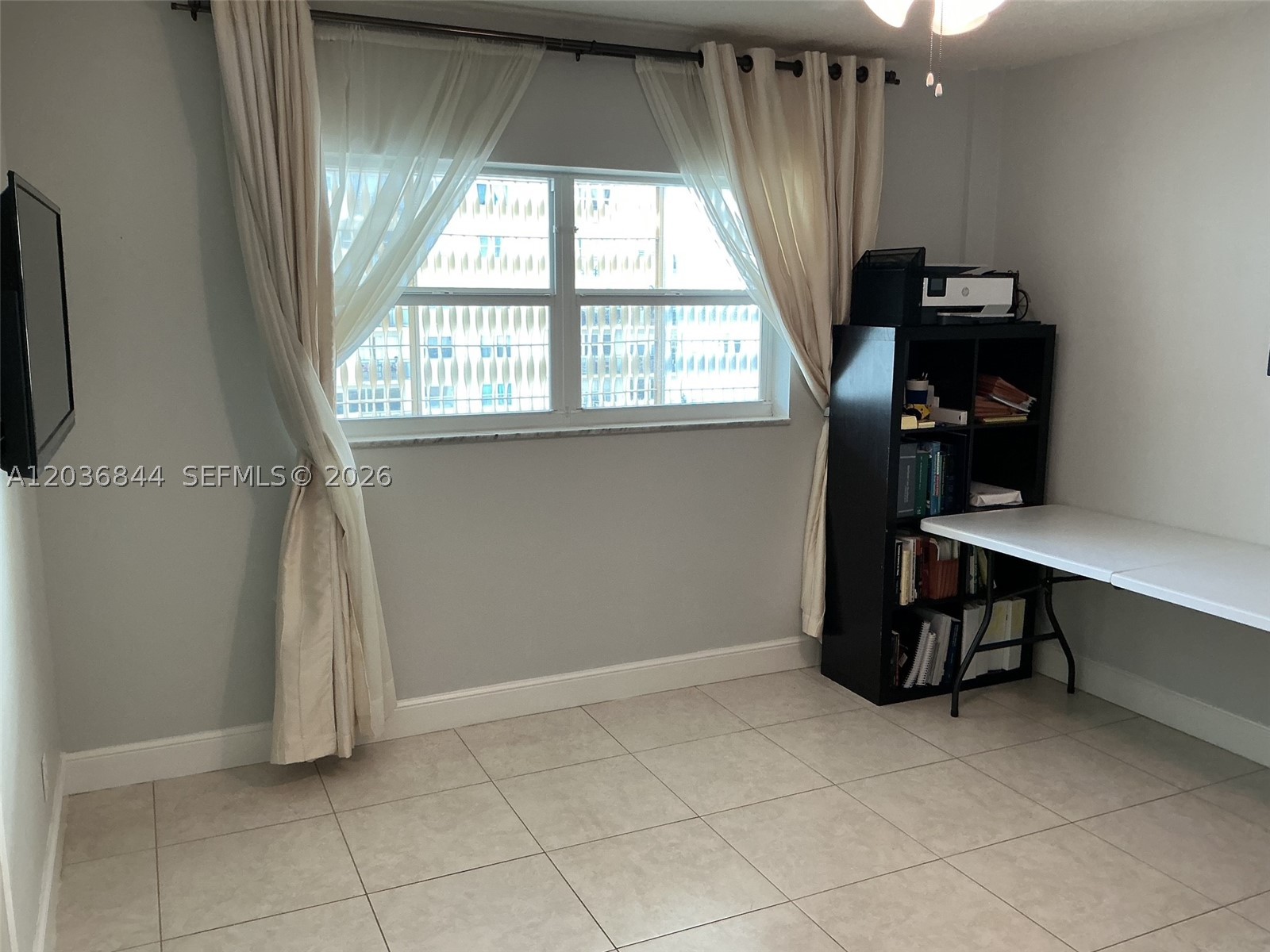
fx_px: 1064
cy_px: 476
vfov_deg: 48.2
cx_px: 635
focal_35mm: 29
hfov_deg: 61.7
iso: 80
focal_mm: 3
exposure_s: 1/60
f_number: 1.8
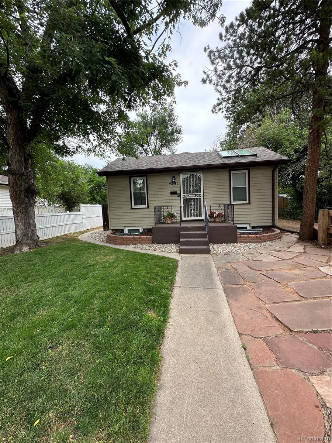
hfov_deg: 85.7
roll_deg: +2.6
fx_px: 179
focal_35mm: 14
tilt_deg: -3.6
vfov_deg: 102.1
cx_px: 166
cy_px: 222
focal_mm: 2.22
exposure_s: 1/442
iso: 40
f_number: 2.2
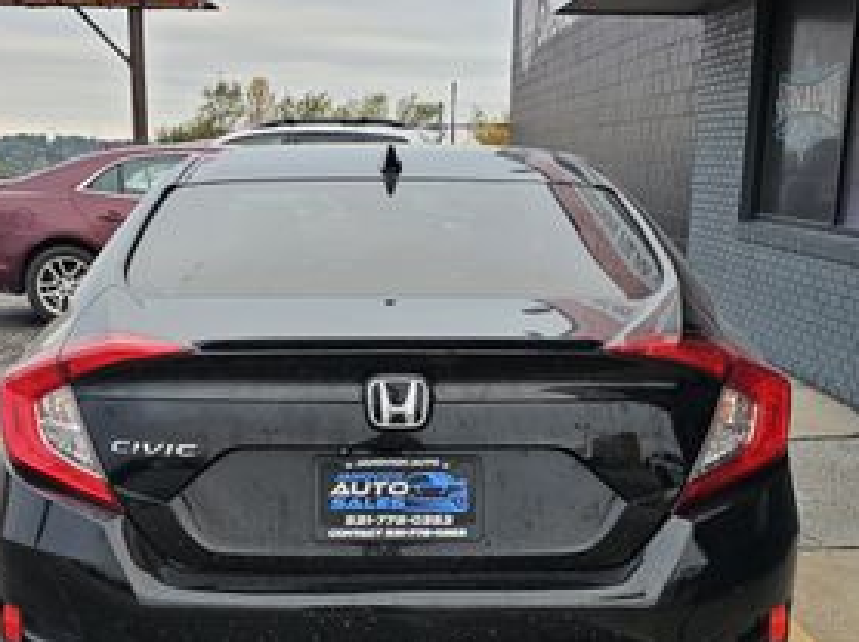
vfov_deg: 27.2
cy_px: 457
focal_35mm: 53
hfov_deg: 36.2
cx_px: 377
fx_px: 1314
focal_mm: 6.3
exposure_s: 1/180
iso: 50
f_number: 1.7
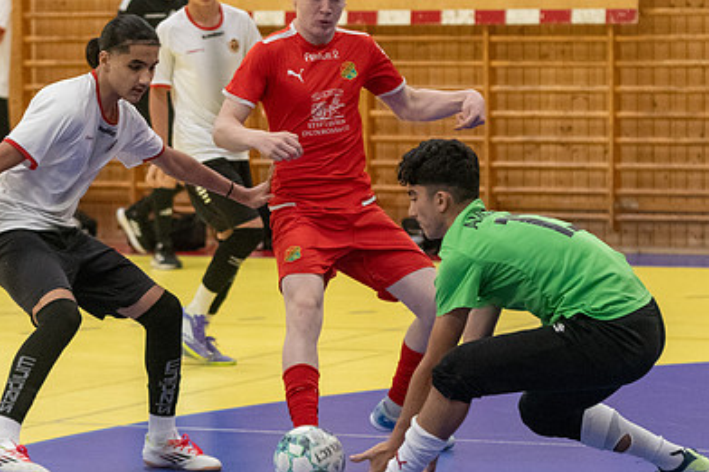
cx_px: 353
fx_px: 4154
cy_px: 232
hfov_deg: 9.8
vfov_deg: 6.5
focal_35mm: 211
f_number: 3.2
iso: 5600
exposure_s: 1/640
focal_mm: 95
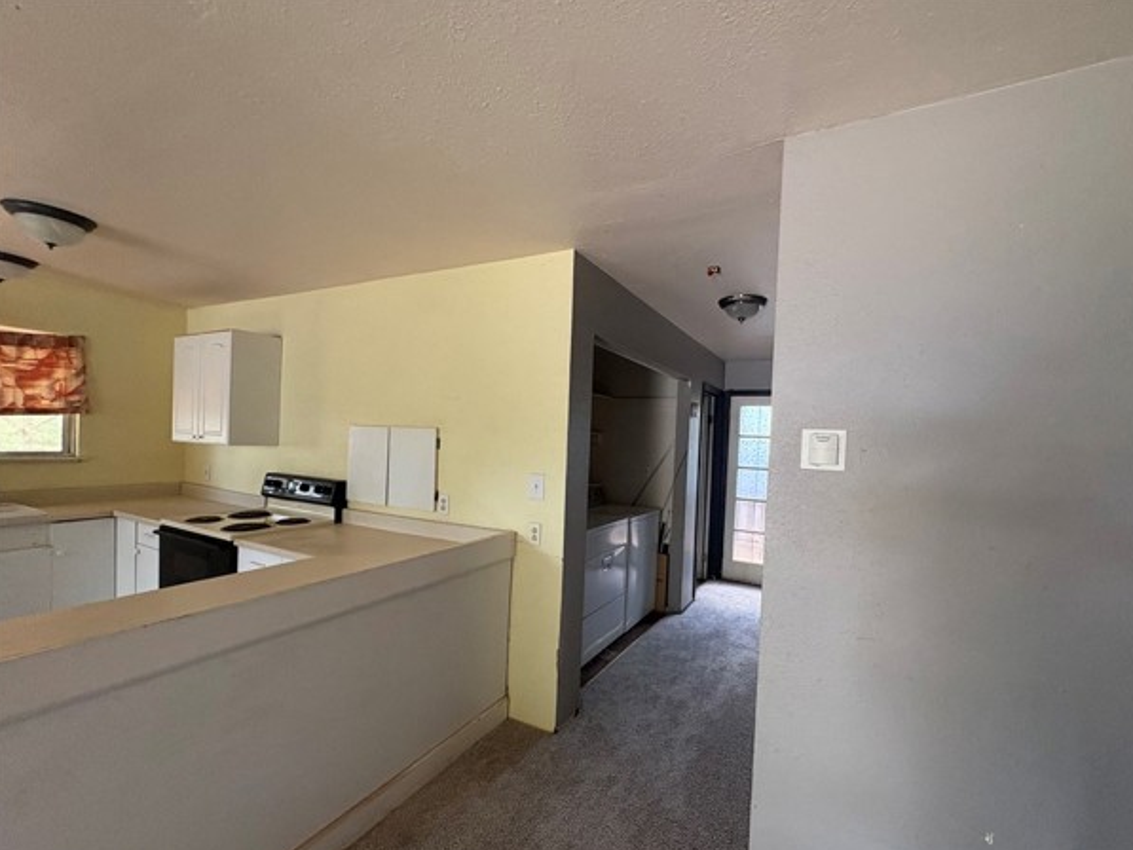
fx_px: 491
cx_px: 600
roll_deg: -2.1
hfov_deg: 98.0
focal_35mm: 15
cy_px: 450
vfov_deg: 81.7
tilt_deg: -0.5
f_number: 2.2
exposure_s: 1/60
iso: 320
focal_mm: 2.22
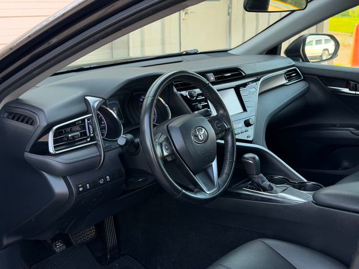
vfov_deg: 30.3
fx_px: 498
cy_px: 134
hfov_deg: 39.7
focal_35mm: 48
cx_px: 180
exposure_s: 1/166
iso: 125
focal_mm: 6.76
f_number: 1.78
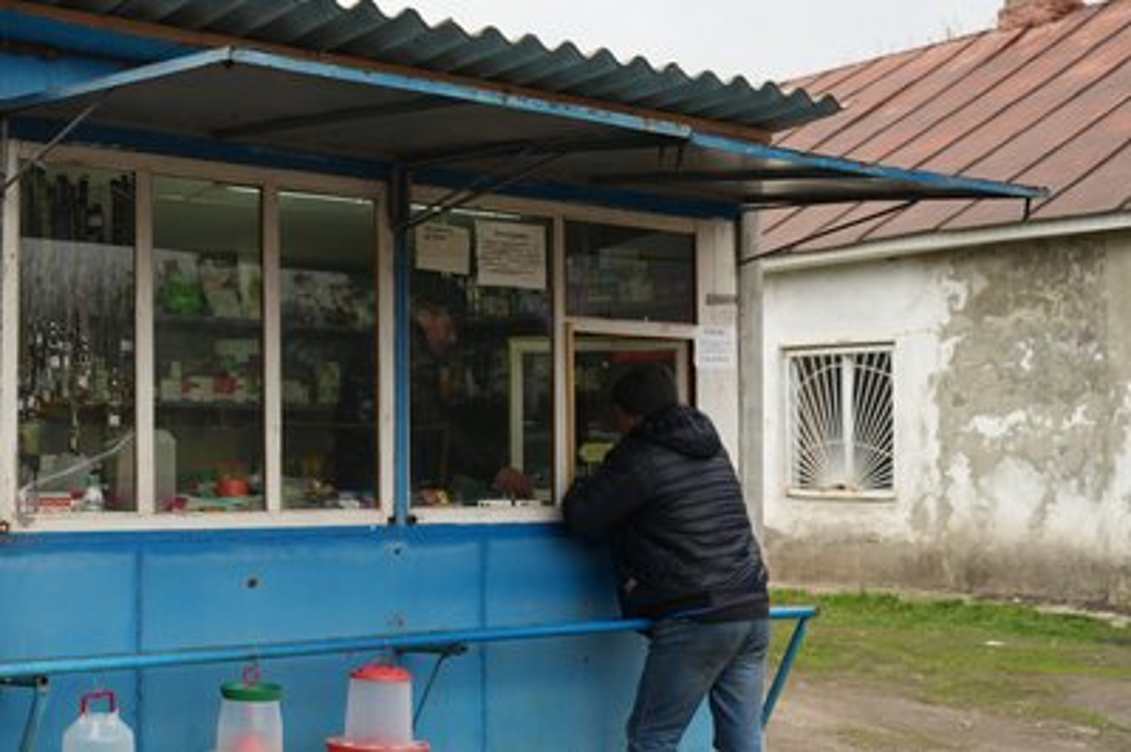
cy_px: 376
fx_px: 879
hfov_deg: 65.5
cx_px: 566
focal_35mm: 28
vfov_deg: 46.3
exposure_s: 1/60
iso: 160
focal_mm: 28
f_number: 4
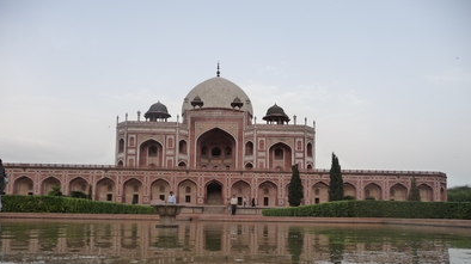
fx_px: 387
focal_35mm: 31
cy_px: 178
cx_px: 233
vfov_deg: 37.3
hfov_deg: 62.7
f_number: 3.3
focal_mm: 4.7
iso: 160
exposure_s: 1/400
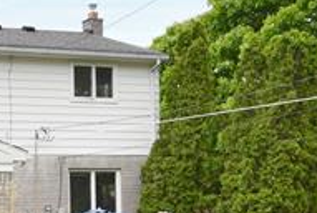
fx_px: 803
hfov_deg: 21.1
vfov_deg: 15.0
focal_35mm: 91
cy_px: 179
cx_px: -38
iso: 320
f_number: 7.1
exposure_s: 1/200
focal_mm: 17
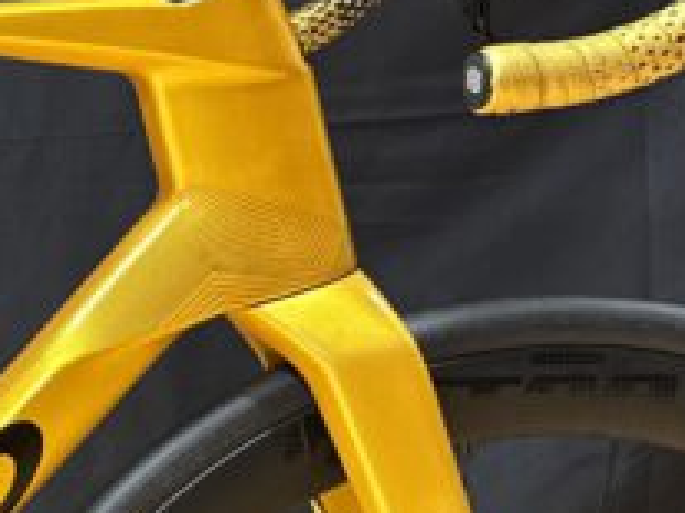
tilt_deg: -10.3
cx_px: -437
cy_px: 506
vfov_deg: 12.3
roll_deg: +0.8
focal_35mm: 119
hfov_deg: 15.0
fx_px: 2353
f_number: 1.78
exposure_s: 1/50
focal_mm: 6.76
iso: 200
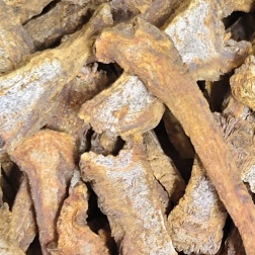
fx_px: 717
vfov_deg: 18.9
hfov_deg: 20.0
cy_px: 316
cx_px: 202
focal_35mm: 86
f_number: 1.88
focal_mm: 5.56
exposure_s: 1/50
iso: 216
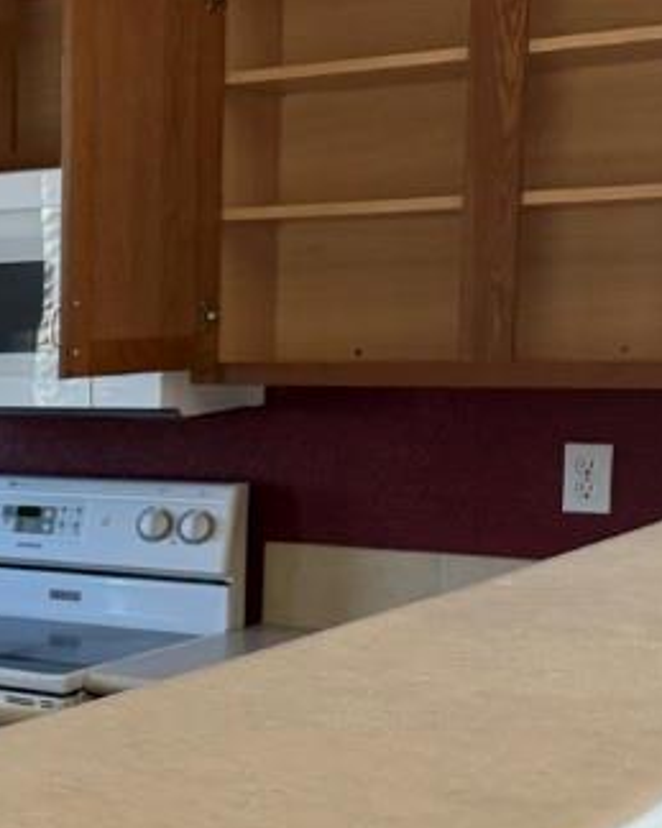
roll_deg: +0.8
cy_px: 526
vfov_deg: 25.6
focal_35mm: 74
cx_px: -552
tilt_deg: -6.2
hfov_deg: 16.9
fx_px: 1813
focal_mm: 6.76
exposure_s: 1/211
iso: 200
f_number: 1.78
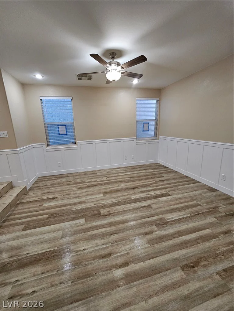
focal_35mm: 13
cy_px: 156
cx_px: 117
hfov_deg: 89.9
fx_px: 117
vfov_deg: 106.2
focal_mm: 2.2
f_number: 2.2
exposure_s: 1/60
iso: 200
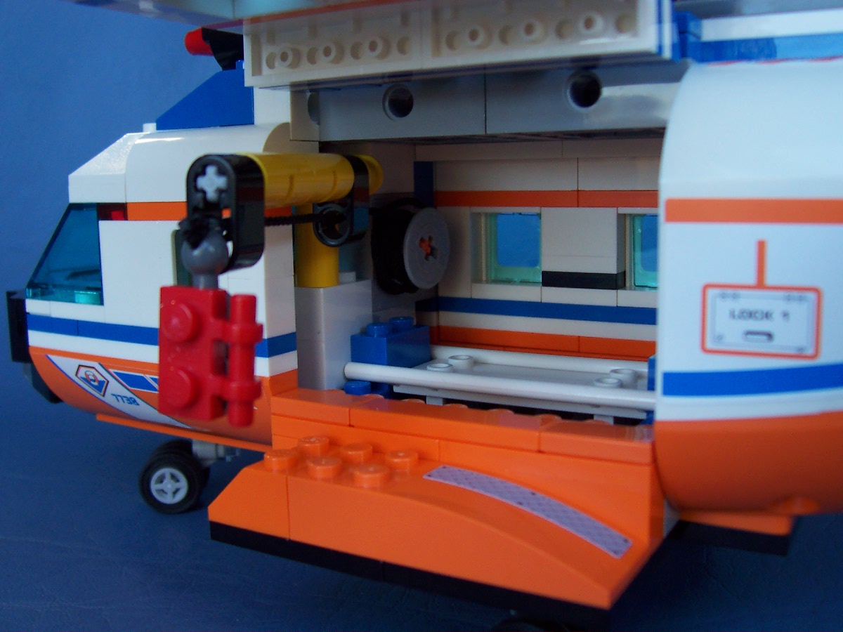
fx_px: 901
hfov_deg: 50.1
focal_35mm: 37
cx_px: 422
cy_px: 316
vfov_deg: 38.7
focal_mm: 5.6
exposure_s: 1/90
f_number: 2.8
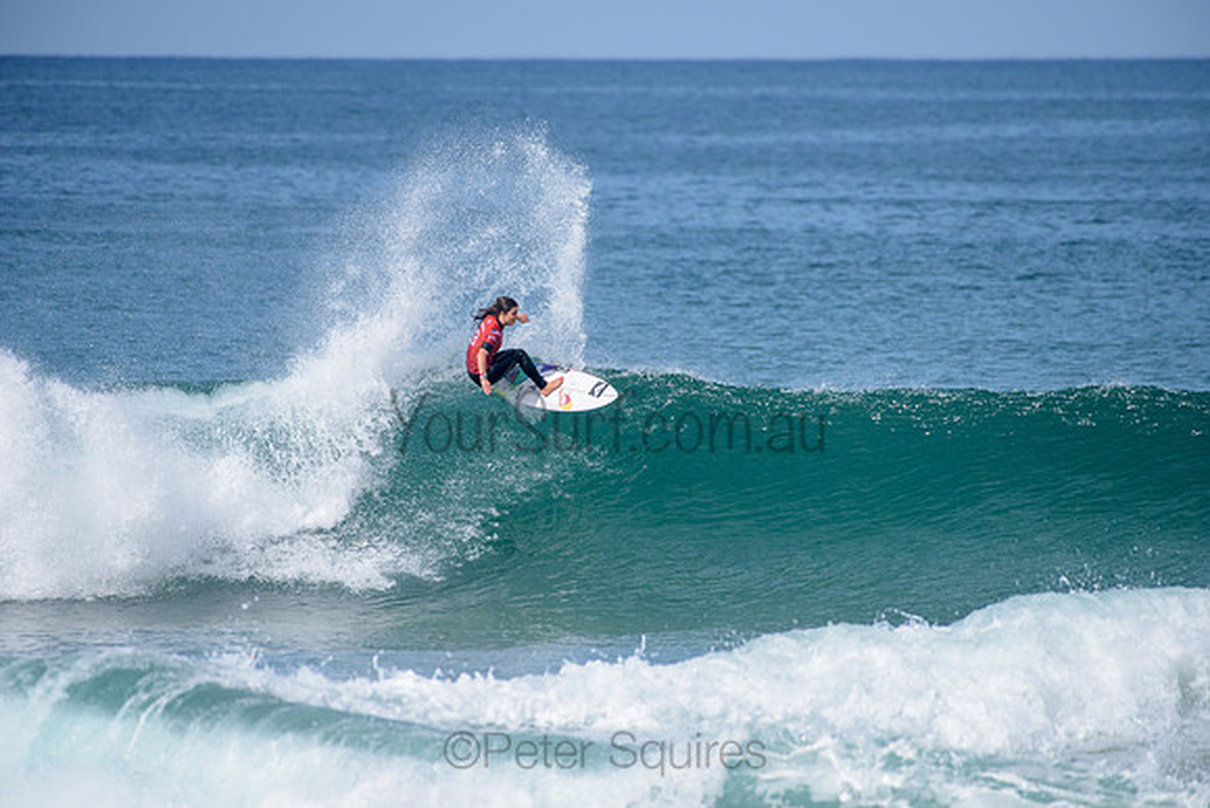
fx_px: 16809
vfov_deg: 2.8
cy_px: 404
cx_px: 605
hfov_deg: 4.1
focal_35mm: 500
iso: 250
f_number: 6.3
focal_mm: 500
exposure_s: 1/2500
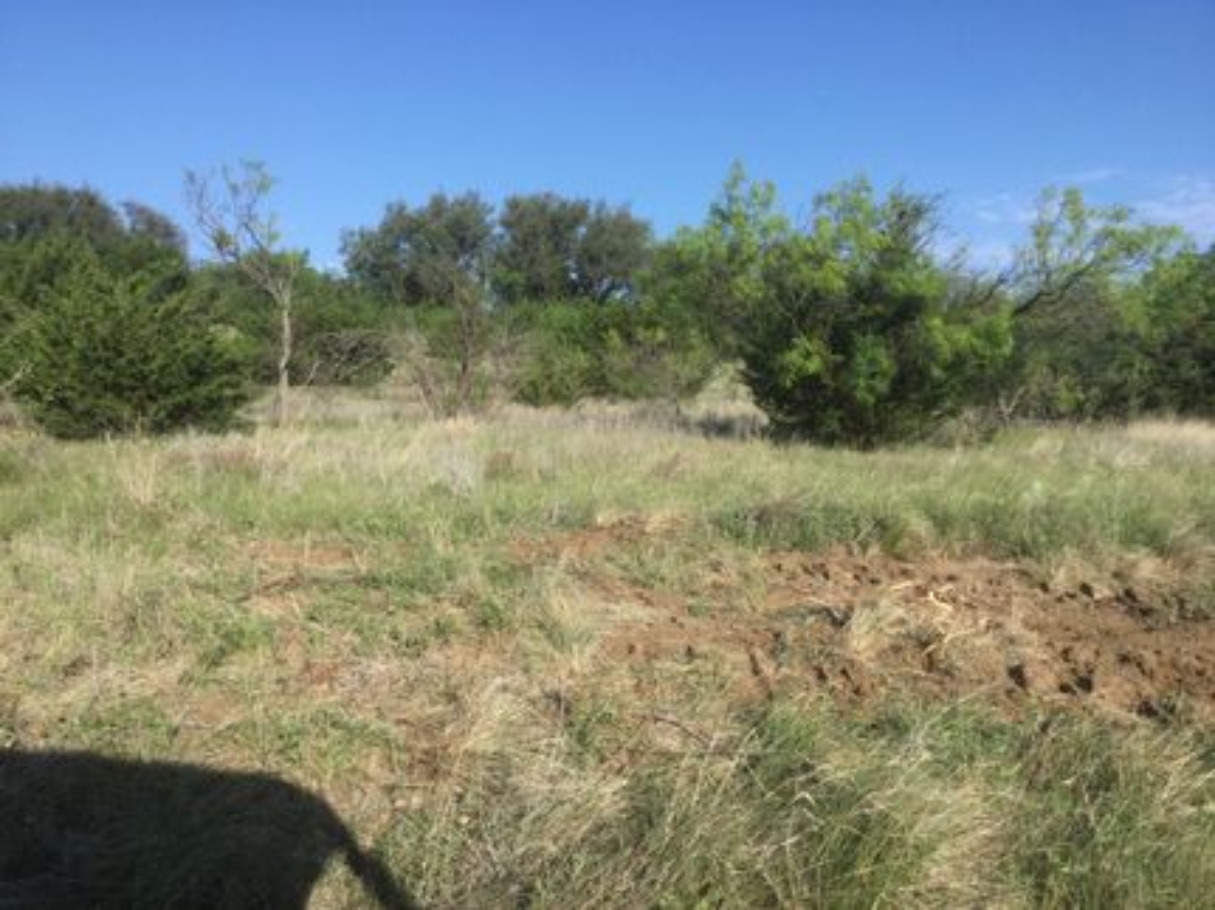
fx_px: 1088
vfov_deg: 45.4
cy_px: 455
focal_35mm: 31
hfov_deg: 58.4
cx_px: 608
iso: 25
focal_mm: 3.3
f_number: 2.4
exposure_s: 1/1058
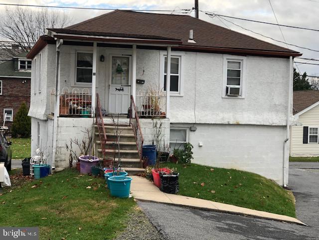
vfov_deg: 25.7
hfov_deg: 33.8
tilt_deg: -1.4
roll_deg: -1.1
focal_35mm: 57
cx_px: 160
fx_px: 525
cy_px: 120
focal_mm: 6.6
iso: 32
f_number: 2.8
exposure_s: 1/121
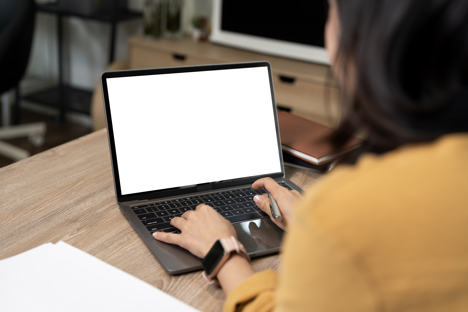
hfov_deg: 39.6
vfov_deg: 27.0
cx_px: 234
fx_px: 650
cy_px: 156
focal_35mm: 50
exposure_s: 1/125
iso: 320
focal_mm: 50
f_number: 2.8
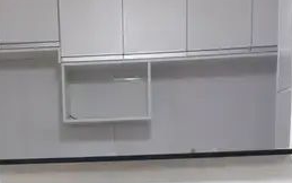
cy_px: 284
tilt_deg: -10.2
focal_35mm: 76
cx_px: 88
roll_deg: +3.1
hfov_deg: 26.9
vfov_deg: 15.7
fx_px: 605
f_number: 2.2
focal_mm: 4.15
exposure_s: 1/15
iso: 50
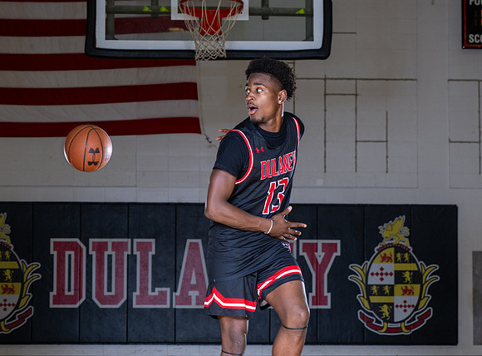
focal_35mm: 91
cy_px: 209
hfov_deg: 21.5
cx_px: 247
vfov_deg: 16.0
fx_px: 1267
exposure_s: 1/100
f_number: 7.1
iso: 400
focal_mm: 70
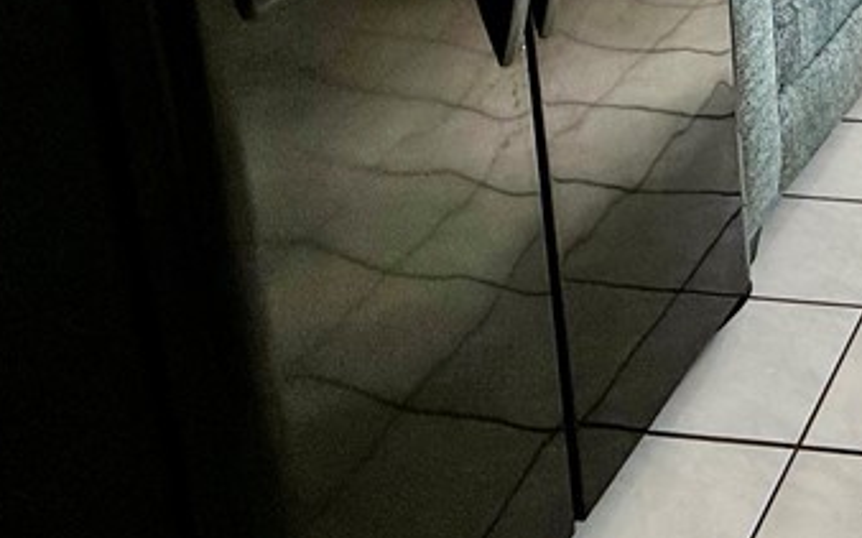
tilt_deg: -11.7
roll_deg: -1.3
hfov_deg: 32.3
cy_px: -240
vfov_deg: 23.6
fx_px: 1057
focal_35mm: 45
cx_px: 1145
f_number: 2.2
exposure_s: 1/120
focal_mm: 2.22
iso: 125
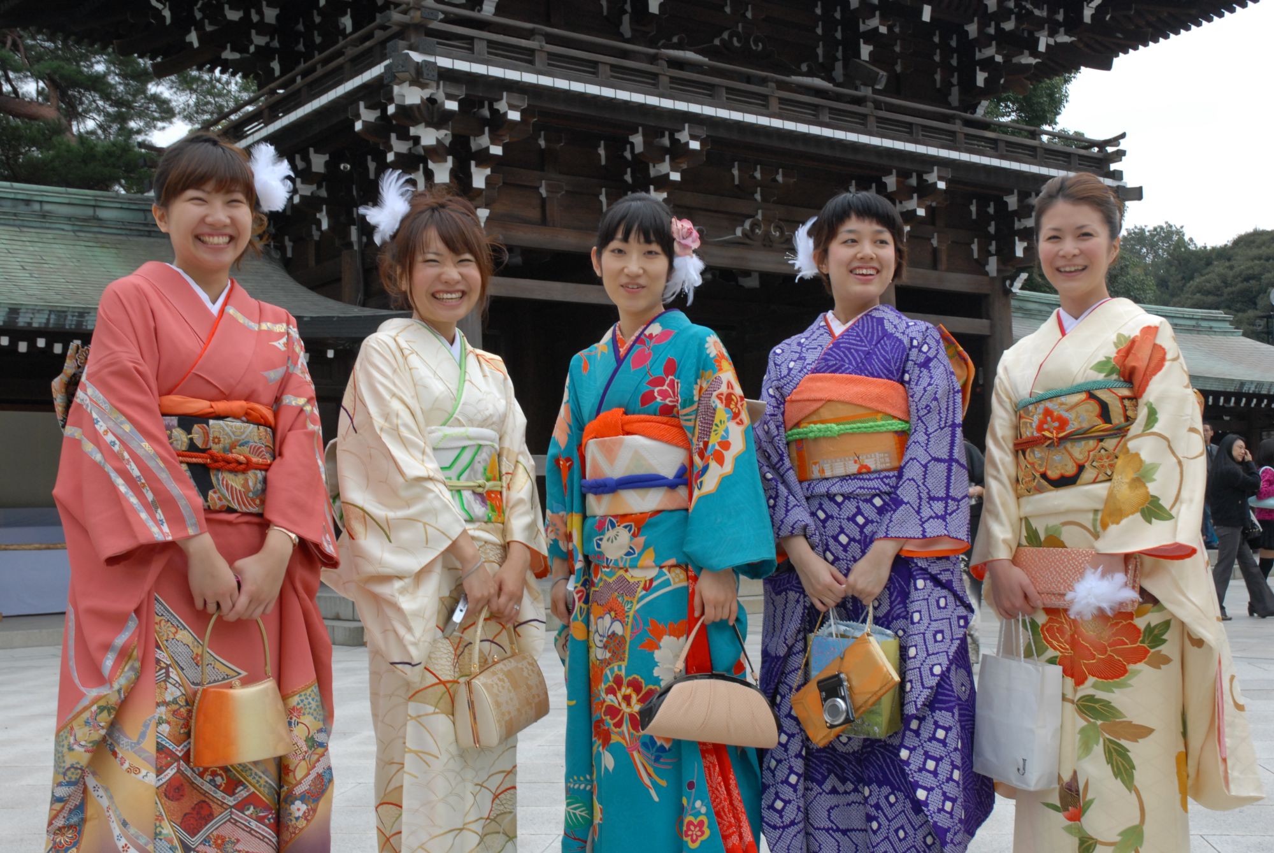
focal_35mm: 44
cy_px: 426
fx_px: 1541
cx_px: 637
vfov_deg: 30.9
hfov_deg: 44.9
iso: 400
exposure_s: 1/50
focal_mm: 29
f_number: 9.5
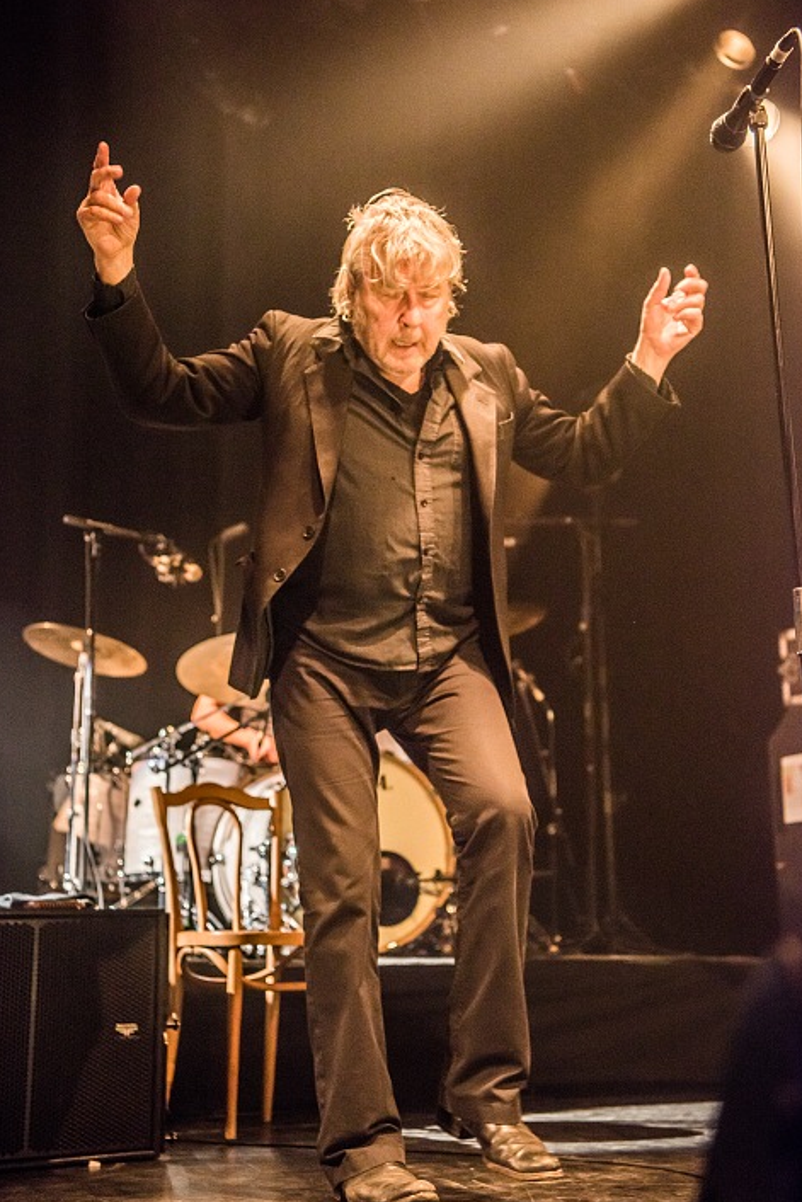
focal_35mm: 51
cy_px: 601
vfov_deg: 38.9
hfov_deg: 26.5
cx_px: 399
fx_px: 1703
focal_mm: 50
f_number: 3.5
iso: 1000
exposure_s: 1/80
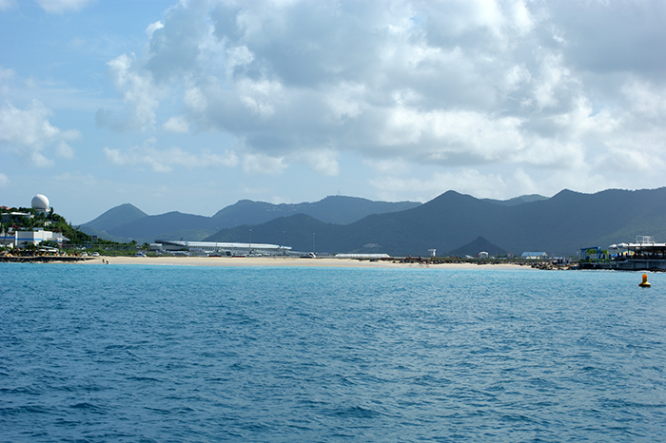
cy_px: 222
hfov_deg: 27.0
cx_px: 333
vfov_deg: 18.2
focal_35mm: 75
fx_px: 1387
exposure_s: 1/250
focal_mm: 50
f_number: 13
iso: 100
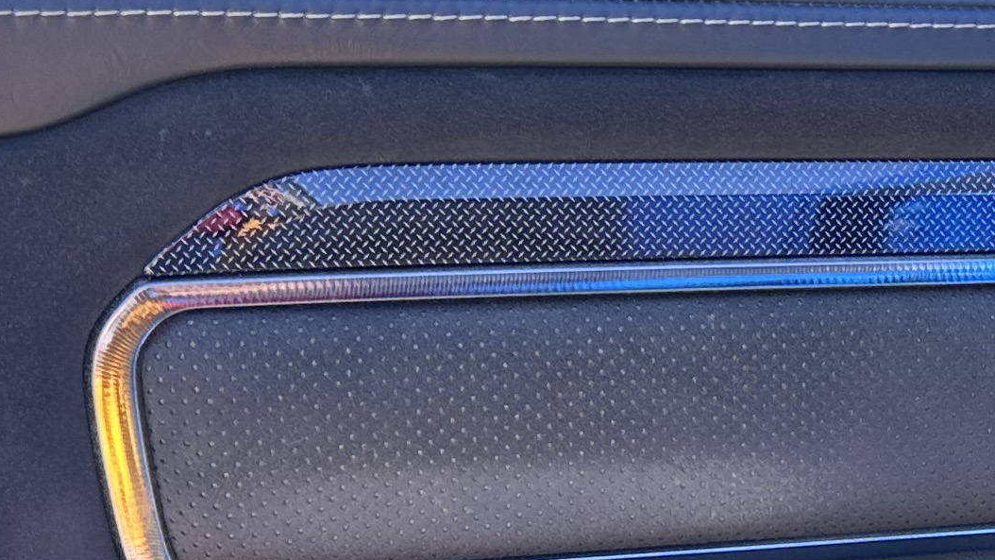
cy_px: 721
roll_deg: -2.4
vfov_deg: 11.8
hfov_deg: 19.5
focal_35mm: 100
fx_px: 2638
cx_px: 1334
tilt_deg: -24.2
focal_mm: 6.86
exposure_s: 1/140
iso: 80
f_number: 1.78
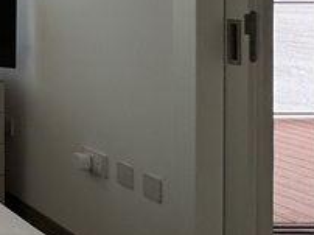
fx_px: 643
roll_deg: -0.3
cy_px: -20
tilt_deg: -0.5
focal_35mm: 71
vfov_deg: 19.8
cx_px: -326
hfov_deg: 18.0
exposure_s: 1/561
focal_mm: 2.22
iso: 40
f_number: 2.2
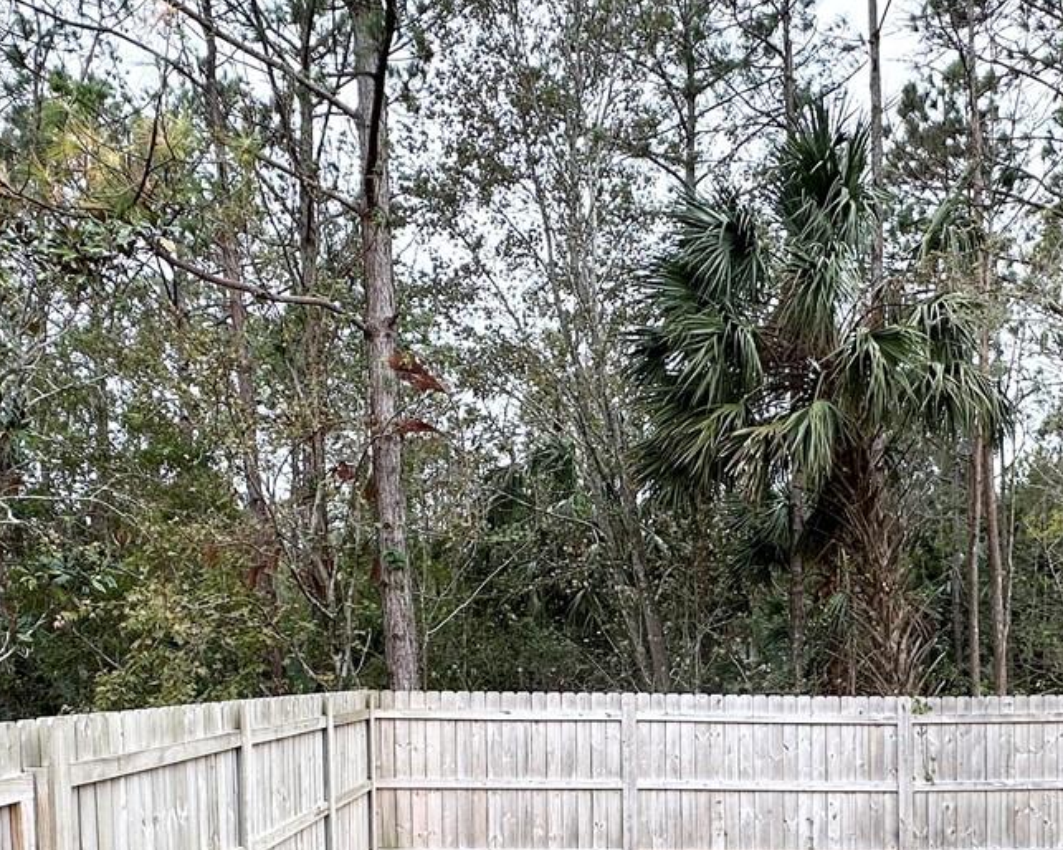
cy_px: 741
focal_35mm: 34
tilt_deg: -2.8
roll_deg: +0.7
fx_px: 1069
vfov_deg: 40.5
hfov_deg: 52.6
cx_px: 618
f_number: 2.2
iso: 40
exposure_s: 1/102
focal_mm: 2.22
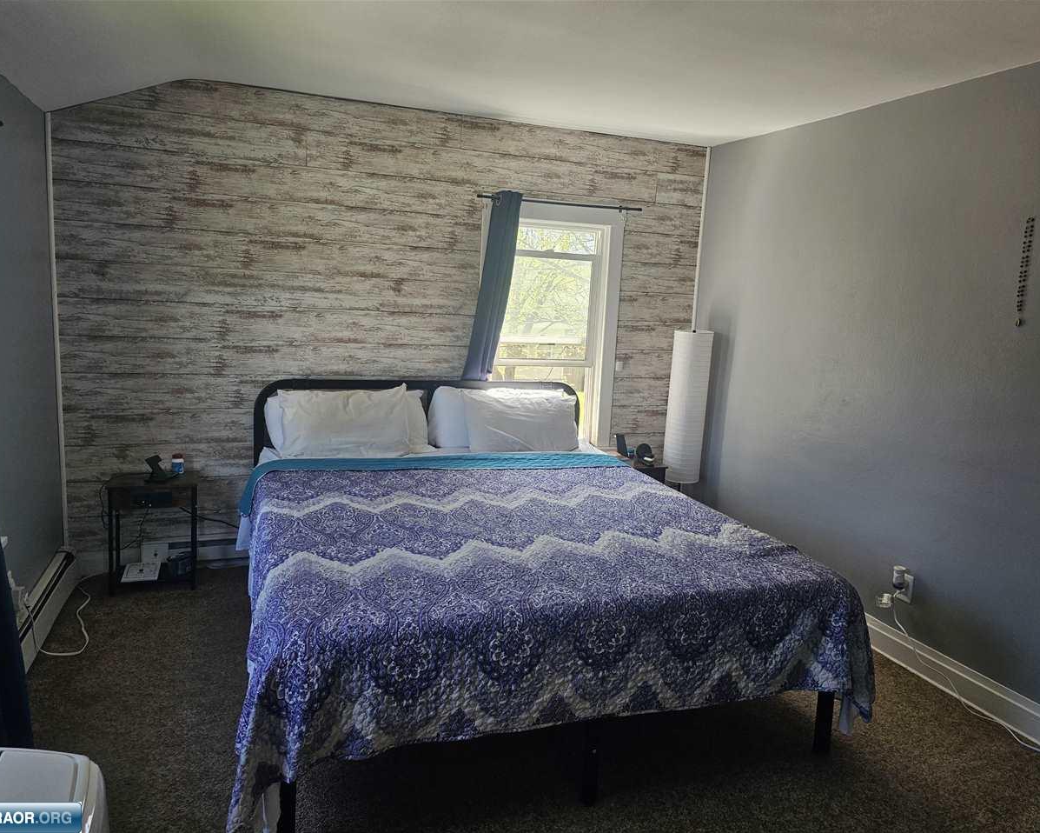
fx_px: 739
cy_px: 416
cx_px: 520
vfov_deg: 58.8
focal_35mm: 24
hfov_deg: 70.3
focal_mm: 6.3
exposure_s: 1/180
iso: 80
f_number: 1.7
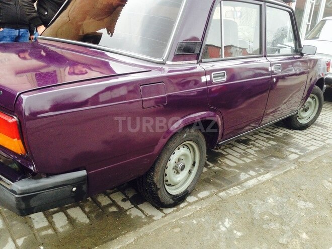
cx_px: 166
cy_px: 124
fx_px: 317
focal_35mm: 33
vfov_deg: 42.9
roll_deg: -6.5
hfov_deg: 55.4
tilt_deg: -15.2
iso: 80
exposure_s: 1/120
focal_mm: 4.12
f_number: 2.4
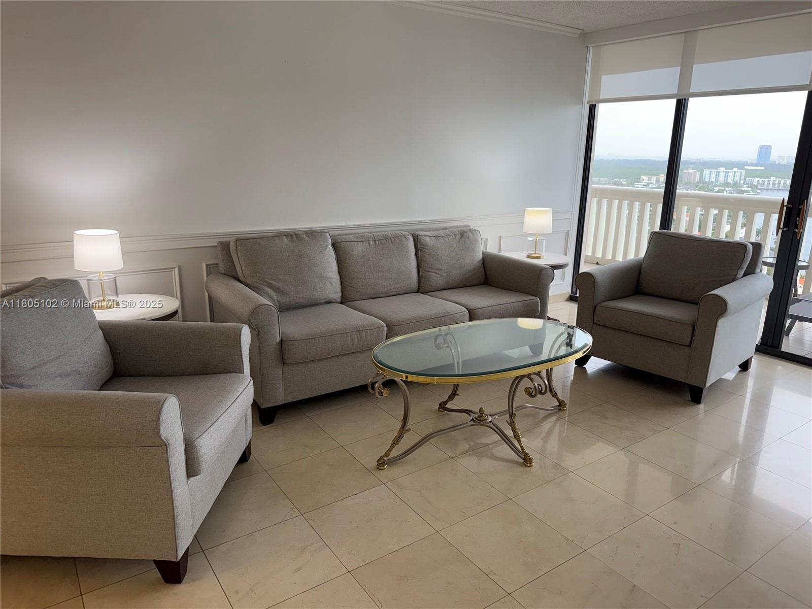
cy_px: 304
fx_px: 563
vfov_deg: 56.8
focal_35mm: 24
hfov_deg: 71.6
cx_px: 406
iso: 100
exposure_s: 1/191
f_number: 1.78
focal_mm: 6.76
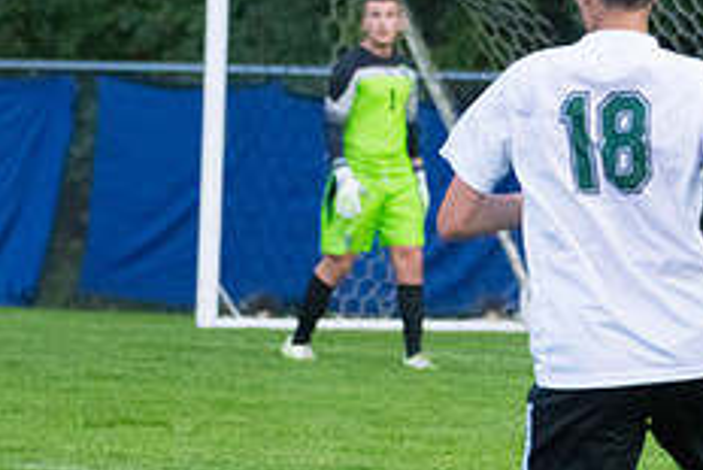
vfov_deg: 2.8
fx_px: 9750
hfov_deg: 4.1
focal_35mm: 499
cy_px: 259
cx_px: 851
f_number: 5.6
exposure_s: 1/2000
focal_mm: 200
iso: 6400
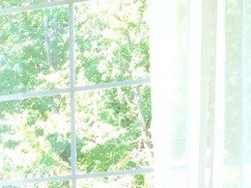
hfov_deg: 16.2
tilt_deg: -1.4
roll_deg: +3.1
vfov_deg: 11.8
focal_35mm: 114
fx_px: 827
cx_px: -89
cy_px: 360
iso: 64
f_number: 2.2
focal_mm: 4.15
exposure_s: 1/120
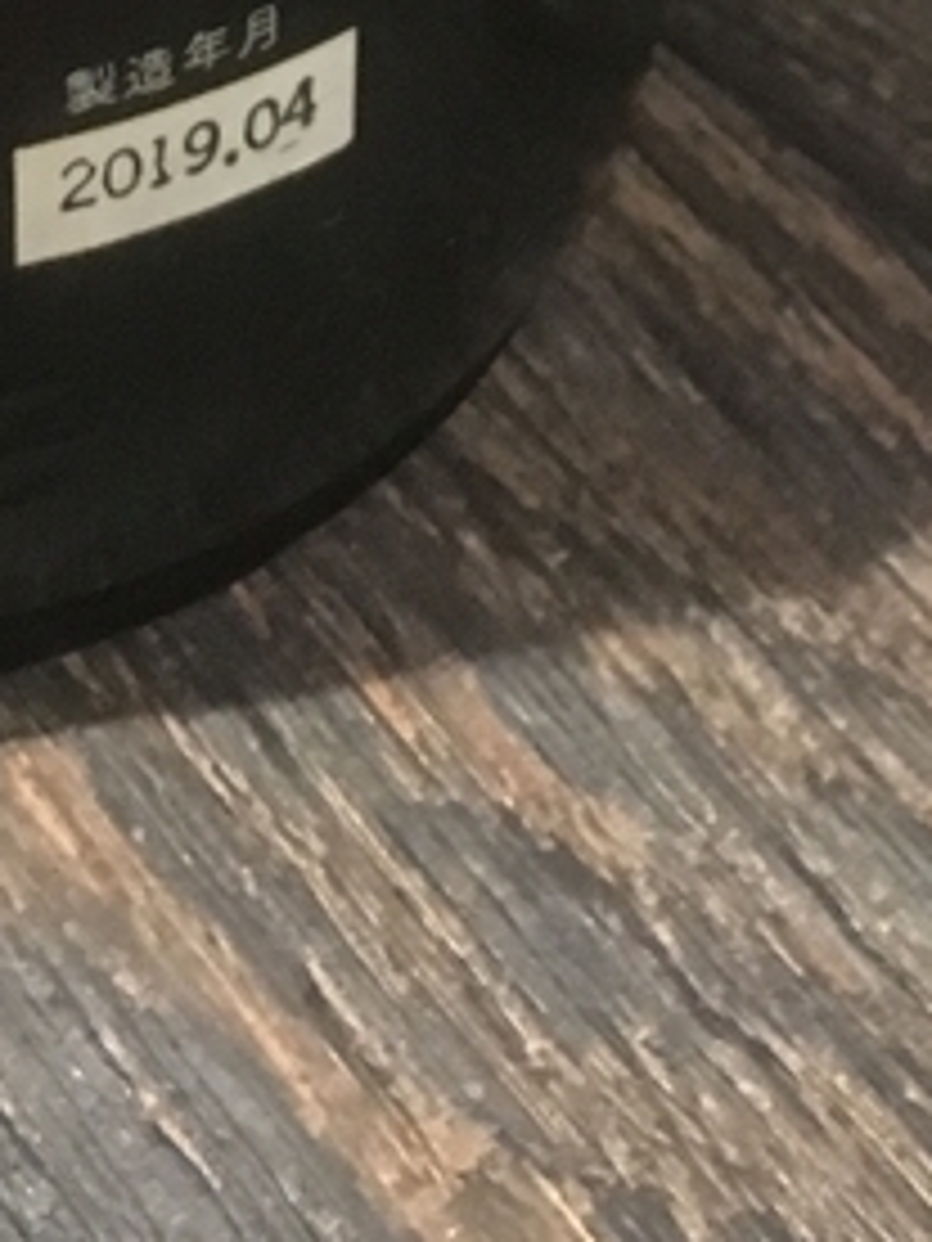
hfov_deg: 11.6
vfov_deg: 13.6
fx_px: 4523
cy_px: -1170
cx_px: -149
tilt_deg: -28.6
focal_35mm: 126
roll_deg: +1.9
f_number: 2.2
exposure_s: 1/15
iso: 320
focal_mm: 4.15
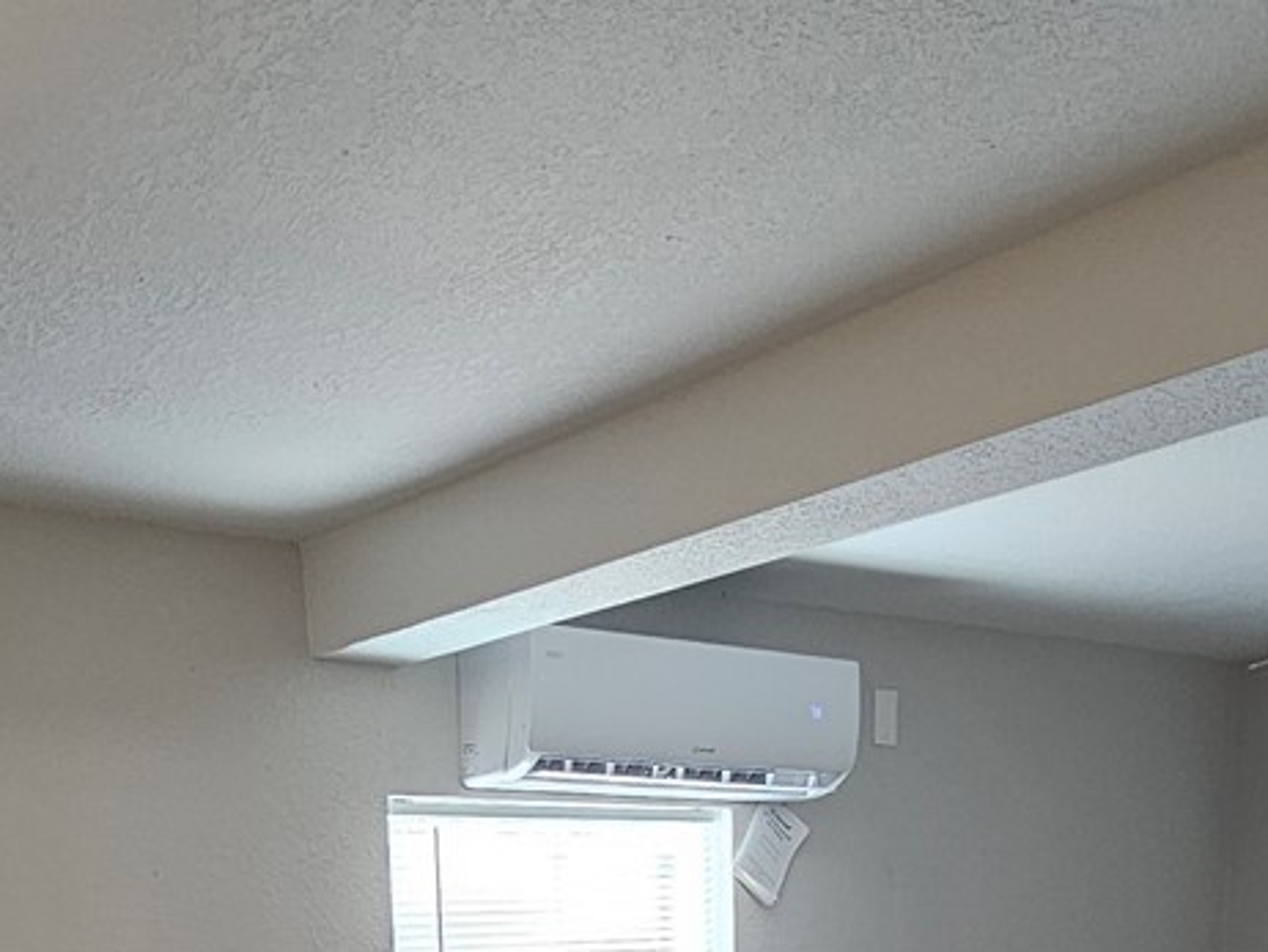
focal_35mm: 45
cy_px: 1295
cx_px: 480
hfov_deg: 41.8
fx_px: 1649
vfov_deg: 26.4
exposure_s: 1/60
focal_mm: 2.2
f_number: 2.2
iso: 64
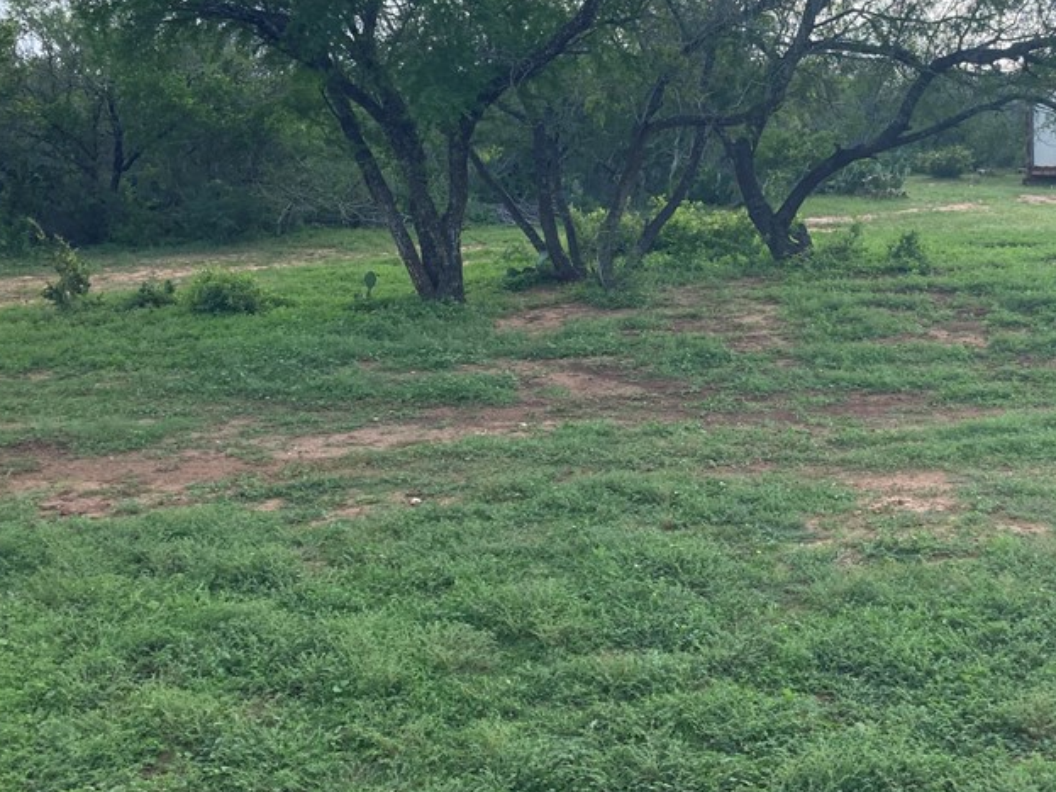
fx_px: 1403
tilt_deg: +2.8
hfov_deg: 40.5
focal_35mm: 46
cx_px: 734
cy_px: 158
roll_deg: +0.6
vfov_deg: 30.7
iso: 20
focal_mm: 3.99
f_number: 1.8
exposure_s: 1/1143
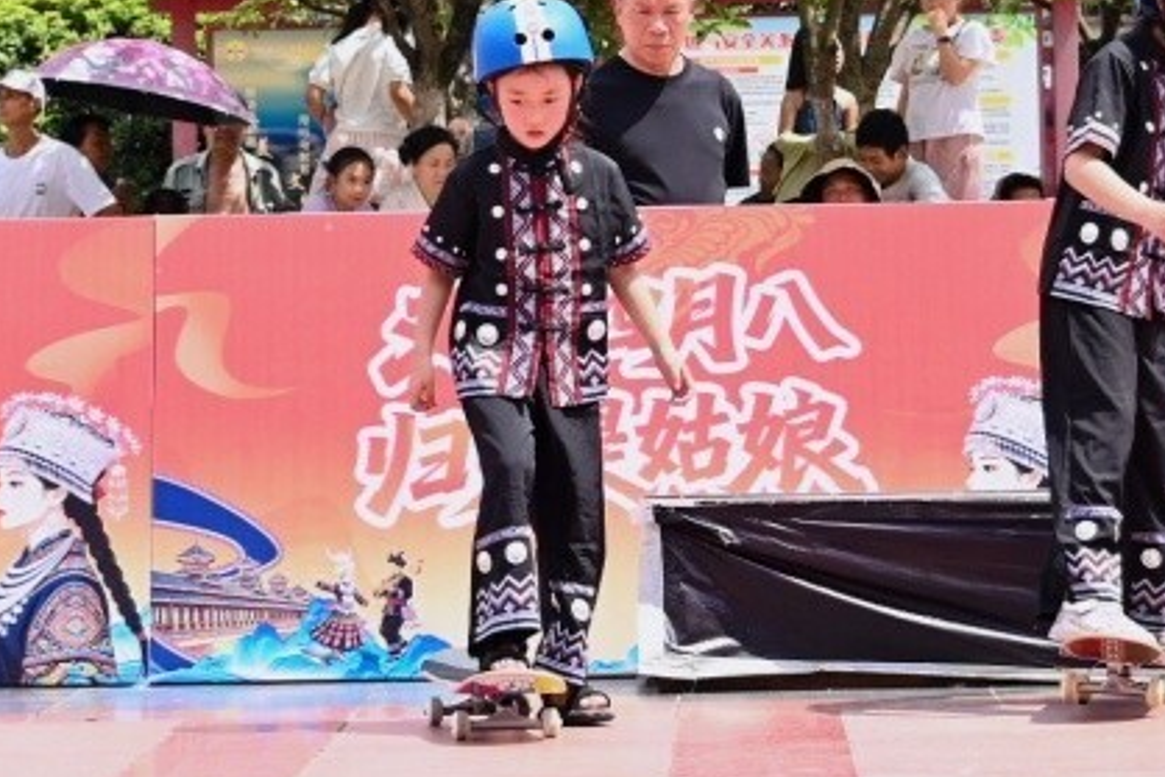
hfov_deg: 12.2
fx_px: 5438
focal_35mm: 168
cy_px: 131
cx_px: 700
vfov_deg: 8.2
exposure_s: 1/640
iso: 200
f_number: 5.6
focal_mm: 52
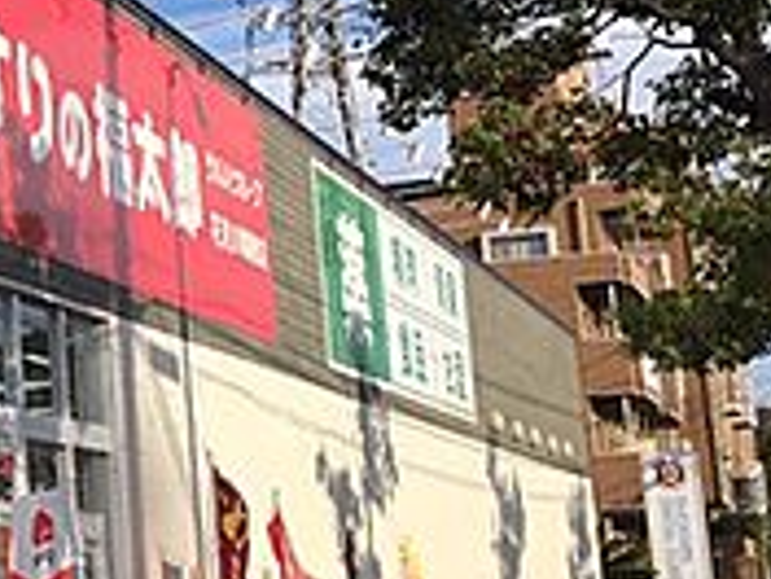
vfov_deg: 14.9
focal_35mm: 99
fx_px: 2205
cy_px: 145
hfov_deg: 17.9
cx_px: -355
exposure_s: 1/1131
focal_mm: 4.15
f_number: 2.2
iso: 25
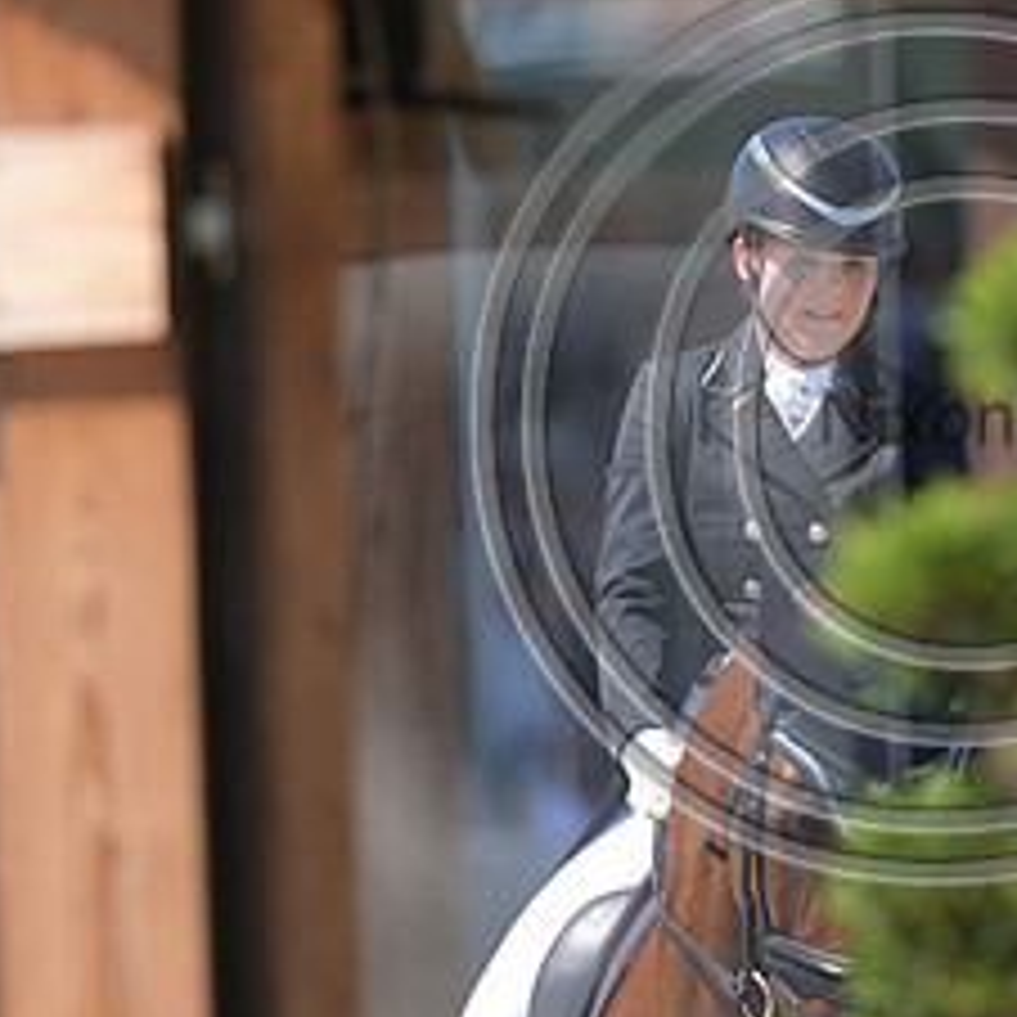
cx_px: 886
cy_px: 358
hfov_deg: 2.1
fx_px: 27522
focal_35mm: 828
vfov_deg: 2.1
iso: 360
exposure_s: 1/1250
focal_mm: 380
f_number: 5
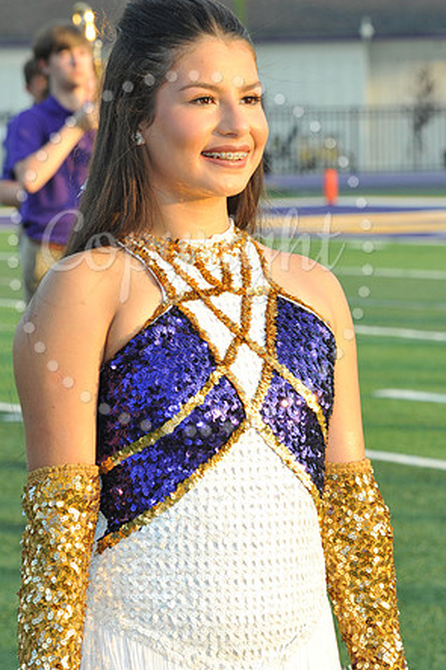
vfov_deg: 10.1
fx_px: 3775
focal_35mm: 203
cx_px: 190
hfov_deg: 6.8
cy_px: 251
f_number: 13
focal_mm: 155
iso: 1600
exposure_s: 1/250
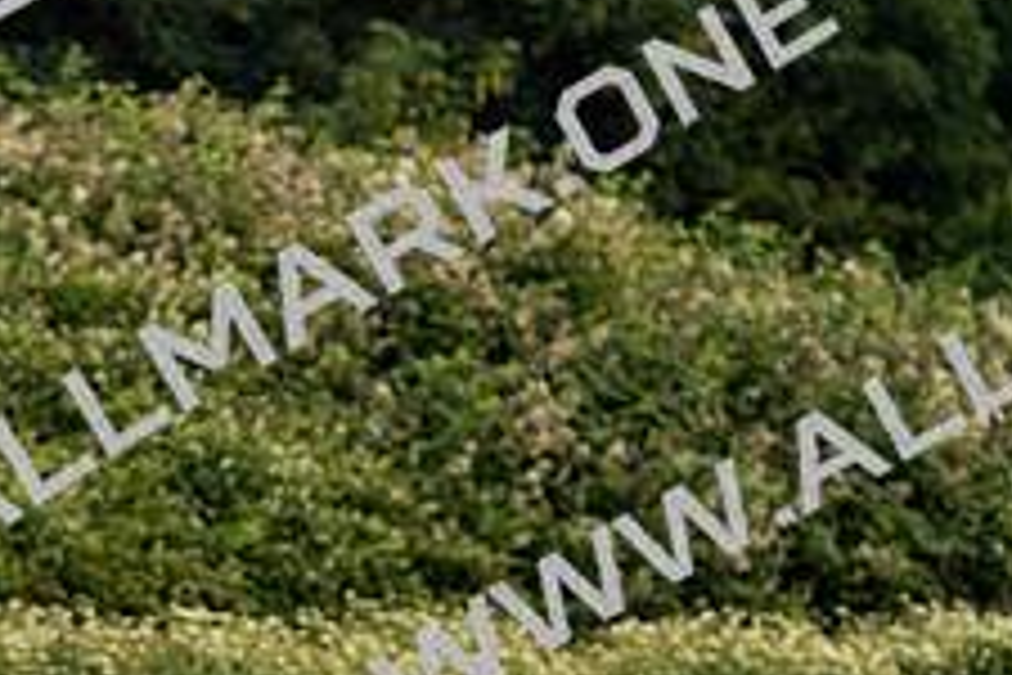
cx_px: 40
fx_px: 35445
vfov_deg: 1.1
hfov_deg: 1.6
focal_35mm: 1261
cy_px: 799
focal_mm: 489
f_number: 6.3
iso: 320
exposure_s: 1/2000
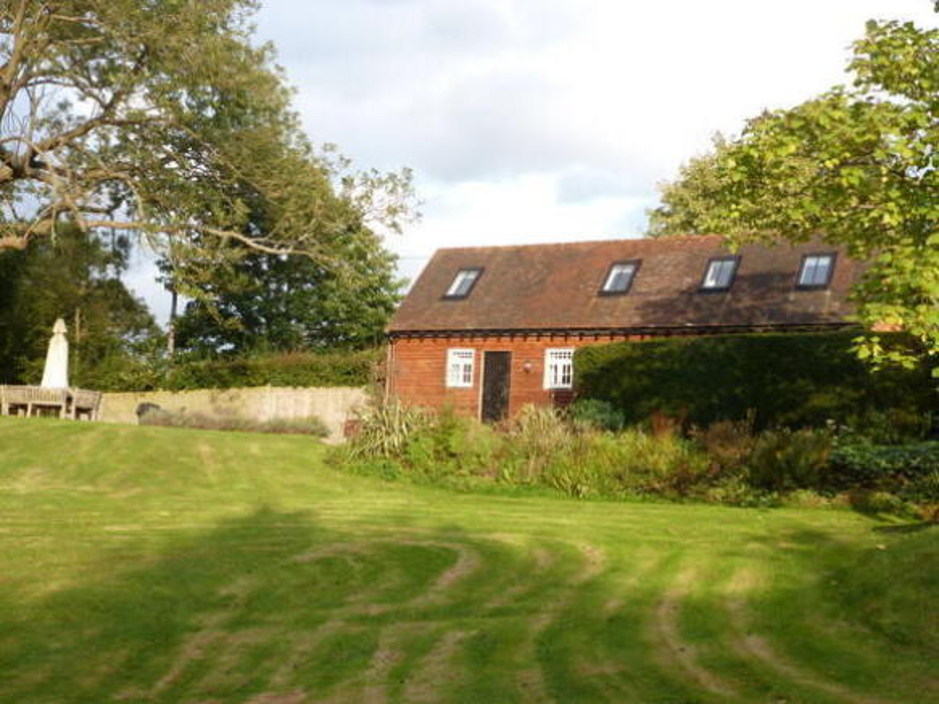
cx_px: 470
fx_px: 1220
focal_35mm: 45
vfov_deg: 32.2
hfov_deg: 42.1
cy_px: 352
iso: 100
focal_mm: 8
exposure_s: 1/80
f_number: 4
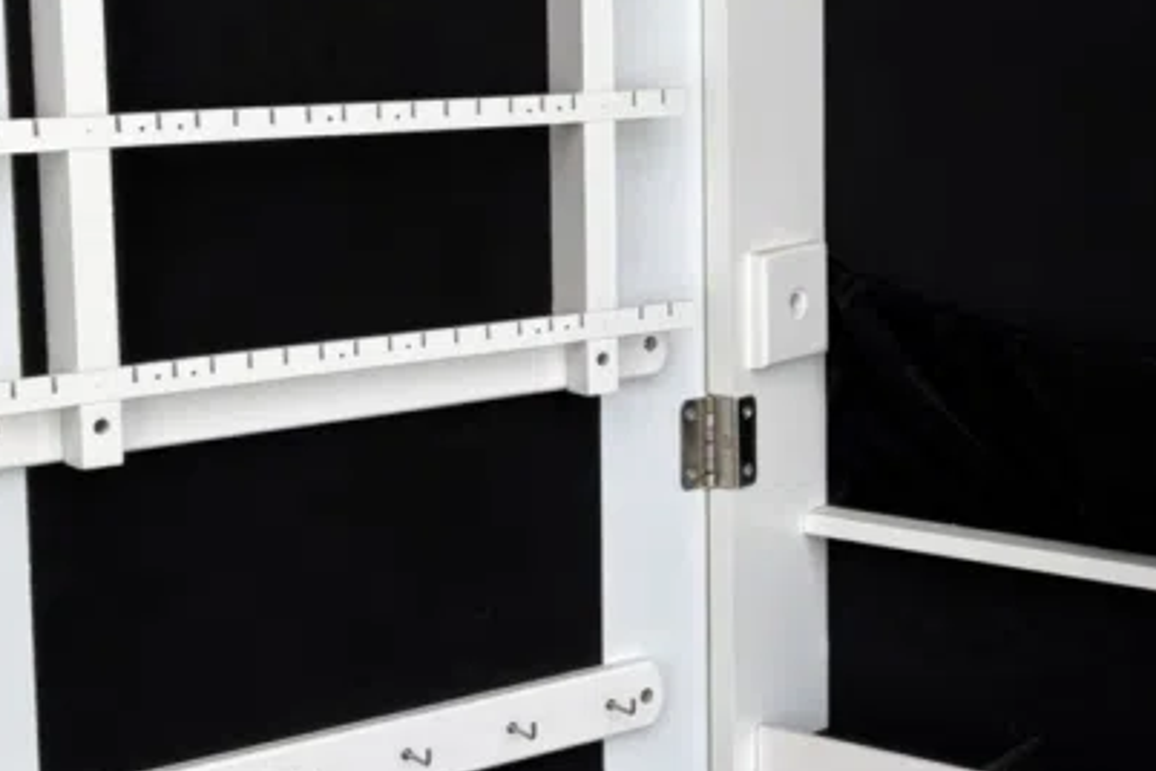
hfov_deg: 44.5
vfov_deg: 30.9
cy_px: 250
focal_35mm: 43
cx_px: 808
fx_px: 1381
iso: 100
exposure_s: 1/122
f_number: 1.6
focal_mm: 5.96
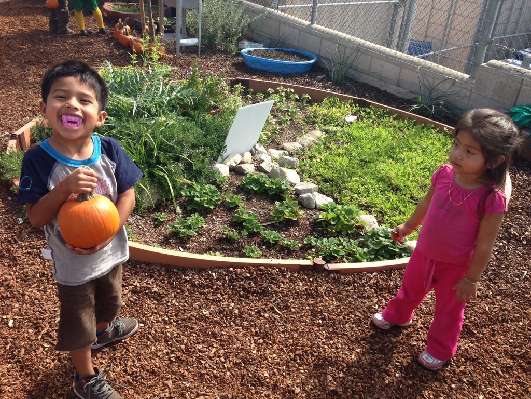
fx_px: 506
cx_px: 266
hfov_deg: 55.4
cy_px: 200
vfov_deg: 42.9
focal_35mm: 33
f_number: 2.4
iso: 50
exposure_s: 1/480
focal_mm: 4.12
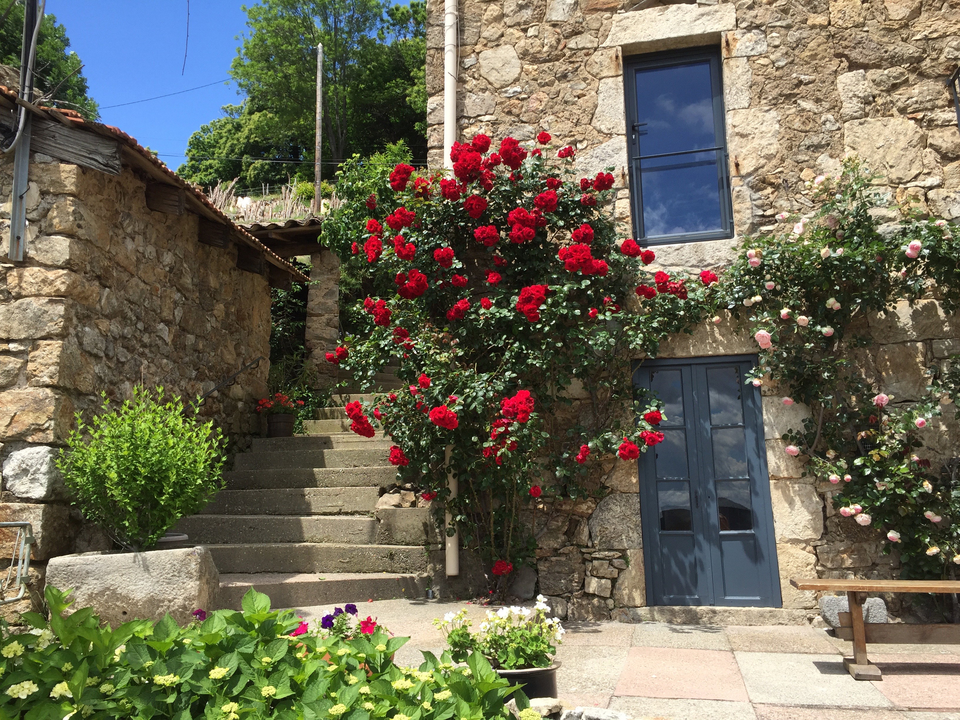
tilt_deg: +13.9
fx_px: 804
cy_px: 360
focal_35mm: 29
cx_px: 480
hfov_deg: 61.7
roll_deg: -0.9
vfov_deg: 48.2
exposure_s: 1/1199
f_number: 2.2
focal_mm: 4.15
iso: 32
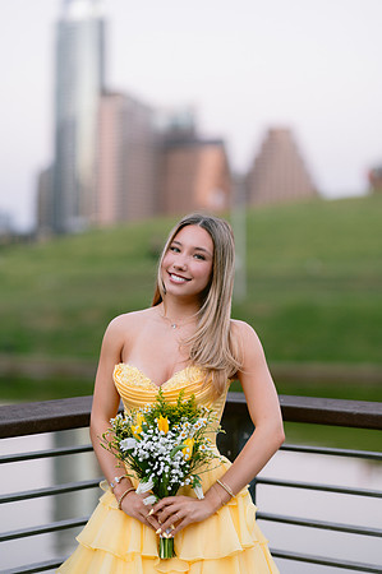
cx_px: 191
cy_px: 287
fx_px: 1356
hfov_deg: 16.0
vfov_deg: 23.9
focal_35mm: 85
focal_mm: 85
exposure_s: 1/160
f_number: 1.8
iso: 320
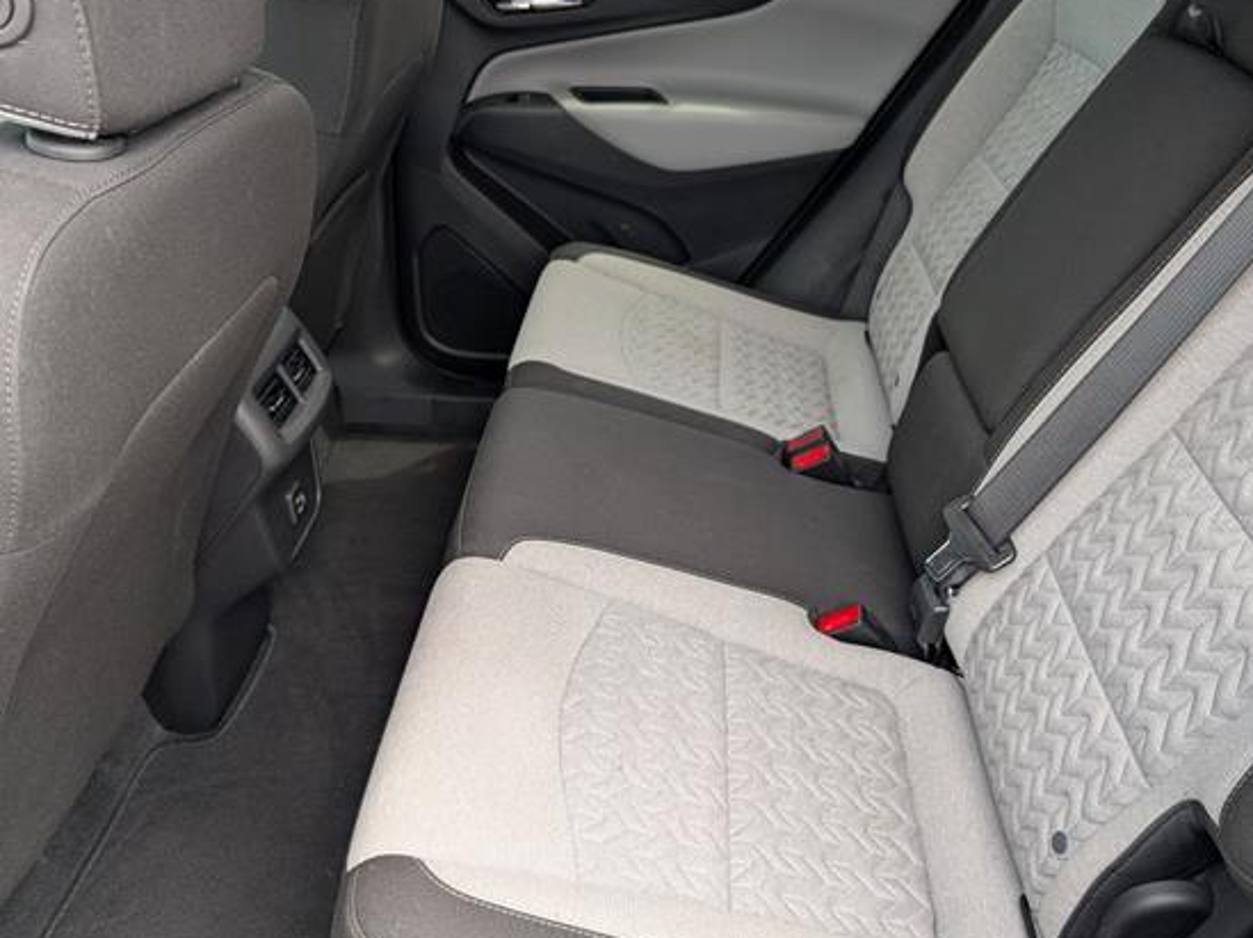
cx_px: 621
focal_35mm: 28
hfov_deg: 63.5
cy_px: 514
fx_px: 1013
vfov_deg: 49.6
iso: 102
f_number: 1.68
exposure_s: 1/263
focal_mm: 6.9
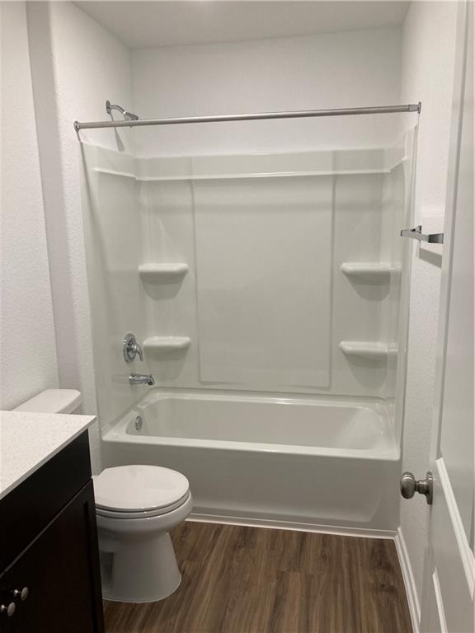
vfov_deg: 63.4
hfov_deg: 49.7
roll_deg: +0.9
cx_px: 238
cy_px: 316
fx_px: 512
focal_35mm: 28
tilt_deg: -10.3
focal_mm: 3.99
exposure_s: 1/60
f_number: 1.8
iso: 50
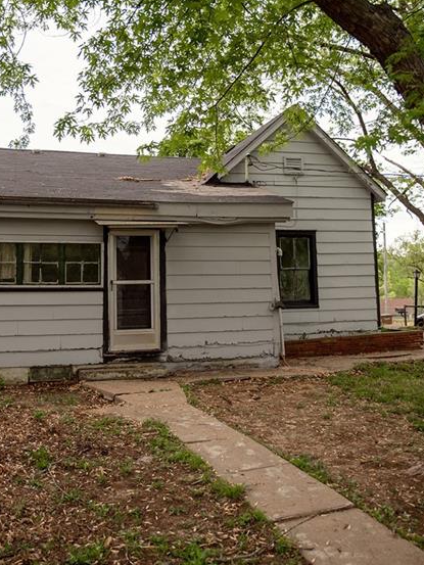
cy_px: 205
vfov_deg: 46.3
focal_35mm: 40
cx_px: 184
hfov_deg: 35.9
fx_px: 653
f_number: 2.8
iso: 100
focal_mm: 30
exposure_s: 1/400
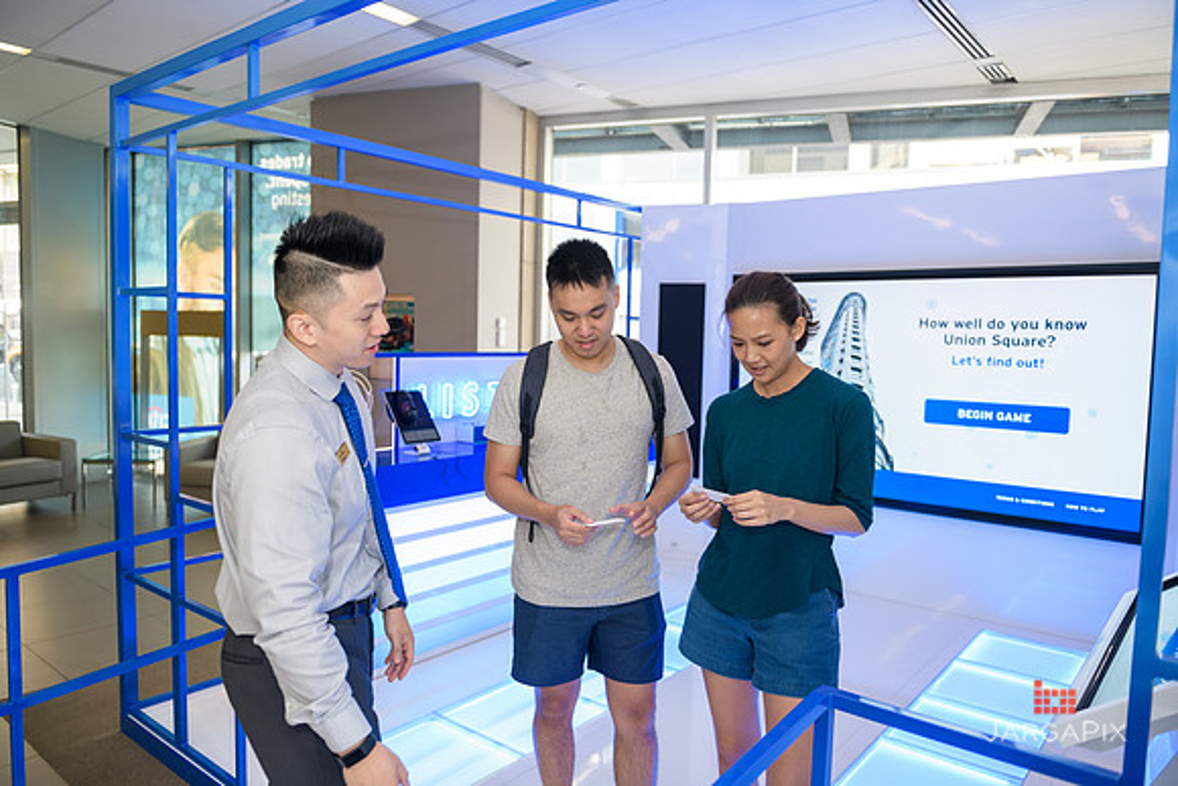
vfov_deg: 49.6
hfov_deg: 69.4
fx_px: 851
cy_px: 393
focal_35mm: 26
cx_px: 589
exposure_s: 1/200
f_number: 3.2
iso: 400
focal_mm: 26
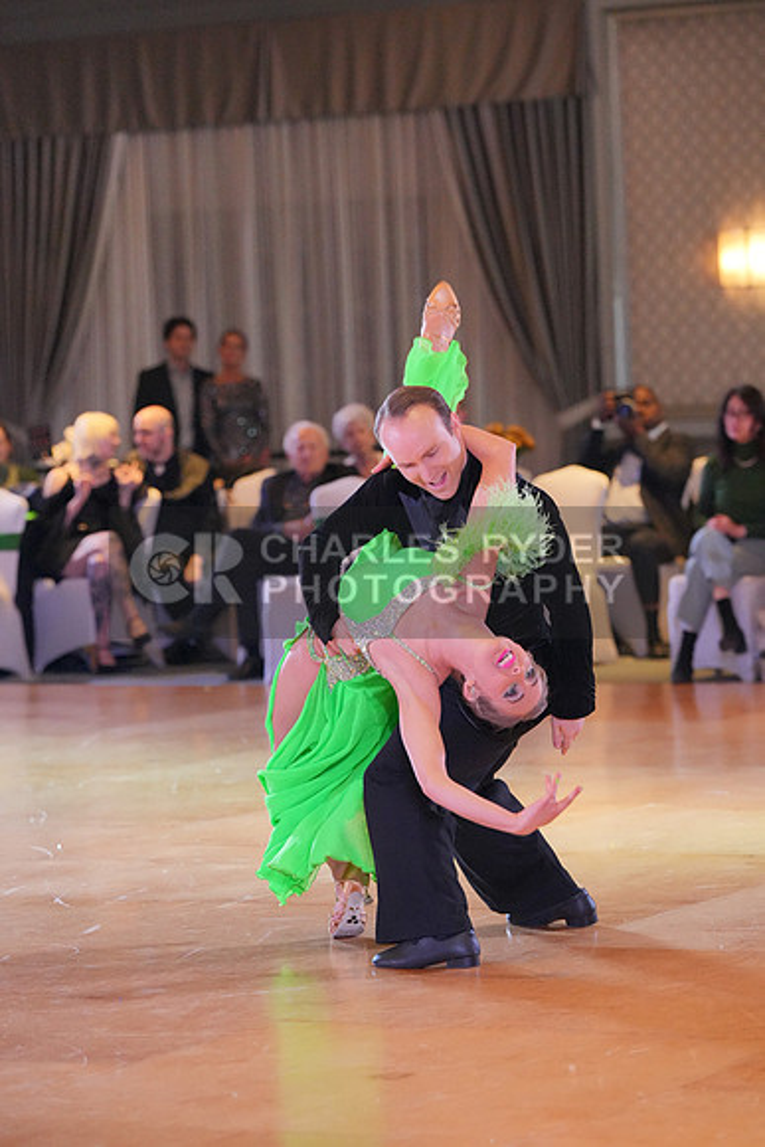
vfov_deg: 15.1
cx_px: 382
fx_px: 4332
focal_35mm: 136
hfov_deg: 10.1
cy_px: 574
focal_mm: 136
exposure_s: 1/500
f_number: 4
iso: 8000
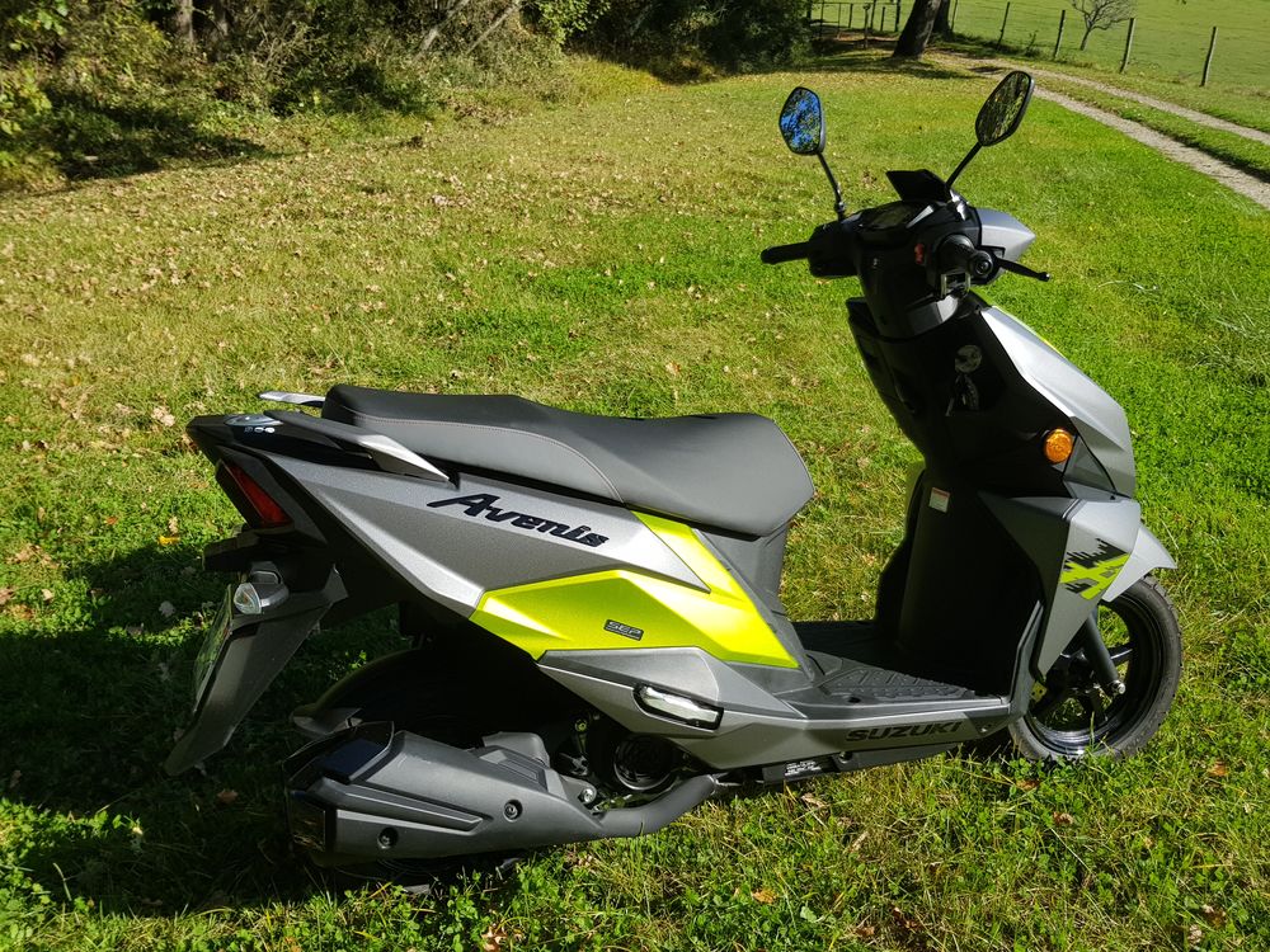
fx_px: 954
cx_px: 635
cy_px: 476
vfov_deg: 53.1
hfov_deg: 67.3
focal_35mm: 26
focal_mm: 4.2
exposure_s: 1/1532
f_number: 1.7
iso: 40
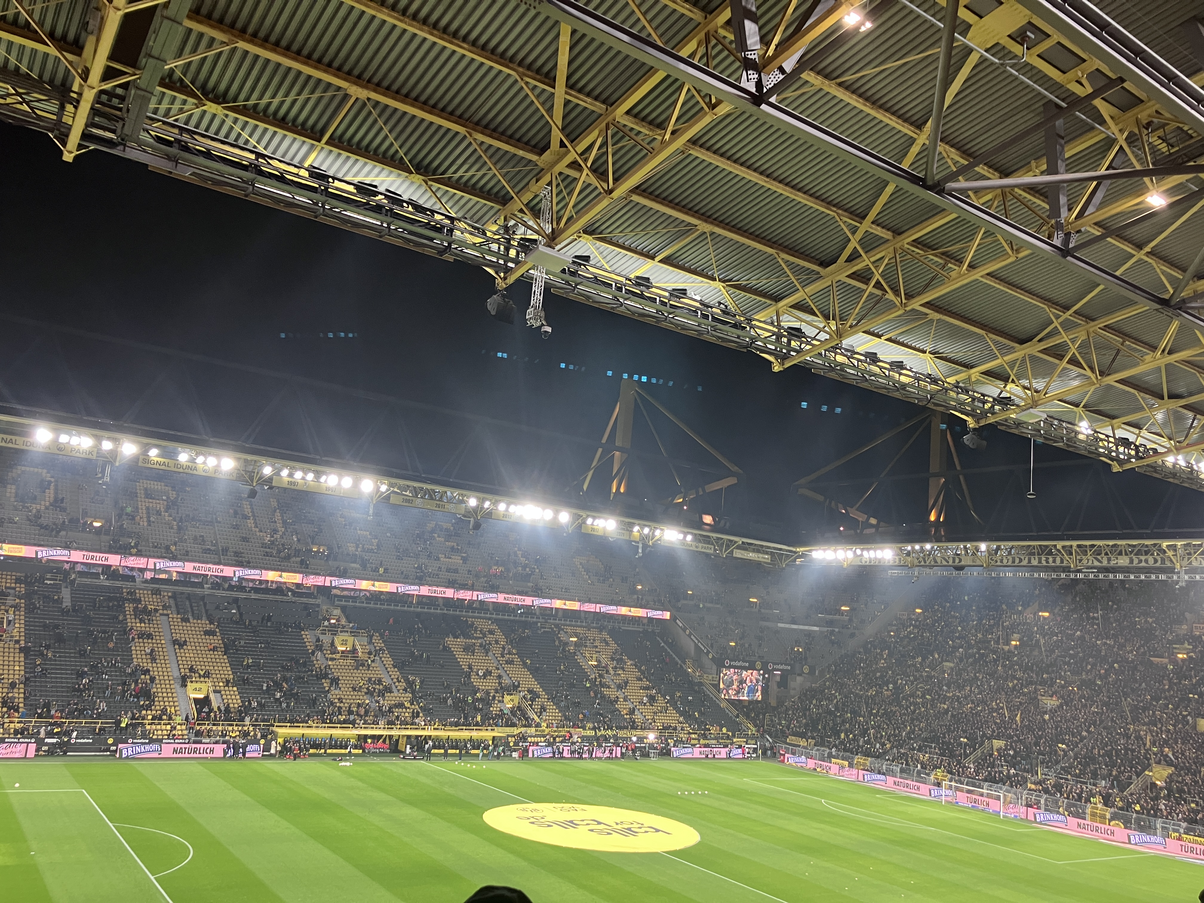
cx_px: 602
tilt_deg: +10.1
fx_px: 974
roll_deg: -5.0
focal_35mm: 28
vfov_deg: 49.7
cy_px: 452
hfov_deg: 63.4
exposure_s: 1/60
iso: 100
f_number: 1.8
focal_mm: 3.99
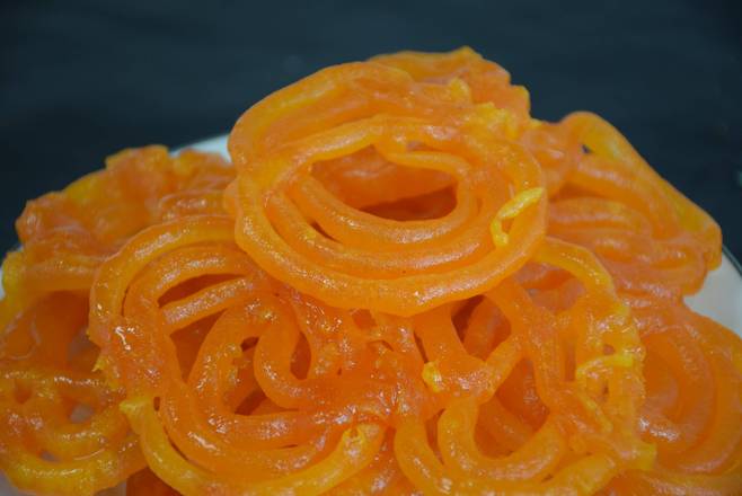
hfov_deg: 15.2
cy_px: 248
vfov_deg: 10.2
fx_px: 2785
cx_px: 371
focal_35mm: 135
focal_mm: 90
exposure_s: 1/60
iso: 560
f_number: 5.3
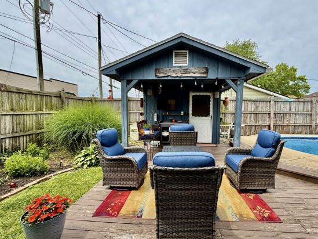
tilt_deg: -4.4
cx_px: 175
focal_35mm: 17
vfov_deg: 74.7
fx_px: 156
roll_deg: -0.5
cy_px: 124
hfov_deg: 90.7
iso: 64
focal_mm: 2.22
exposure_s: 1/742
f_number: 2.2
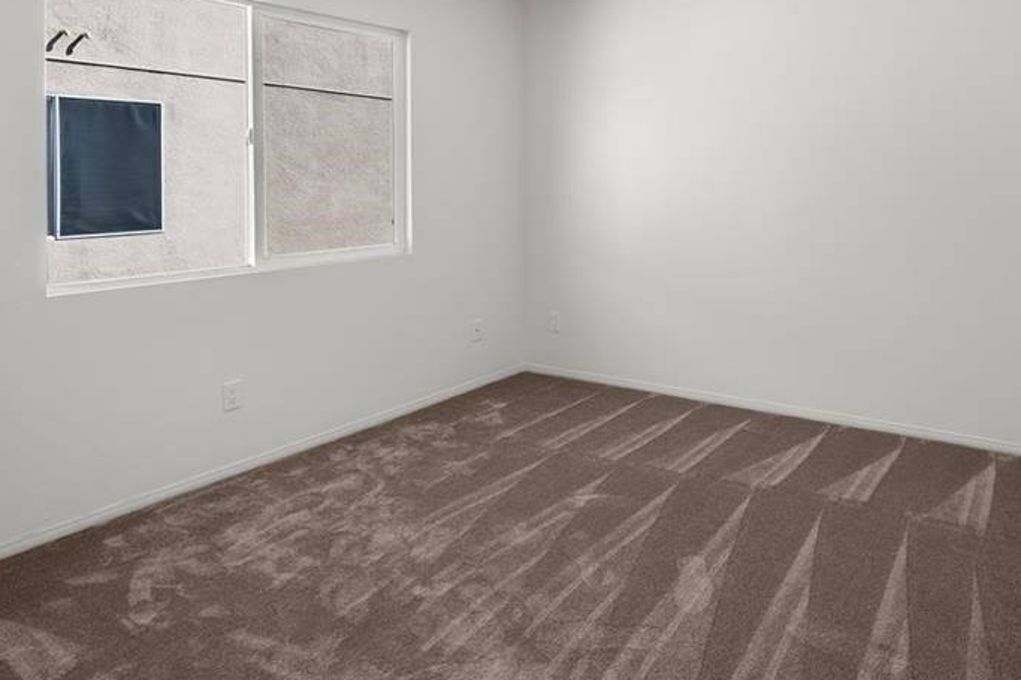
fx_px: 680
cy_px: 179
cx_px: 703
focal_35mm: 24
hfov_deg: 71.0
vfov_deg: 51.1
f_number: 9
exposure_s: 1/25
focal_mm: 16
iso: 200
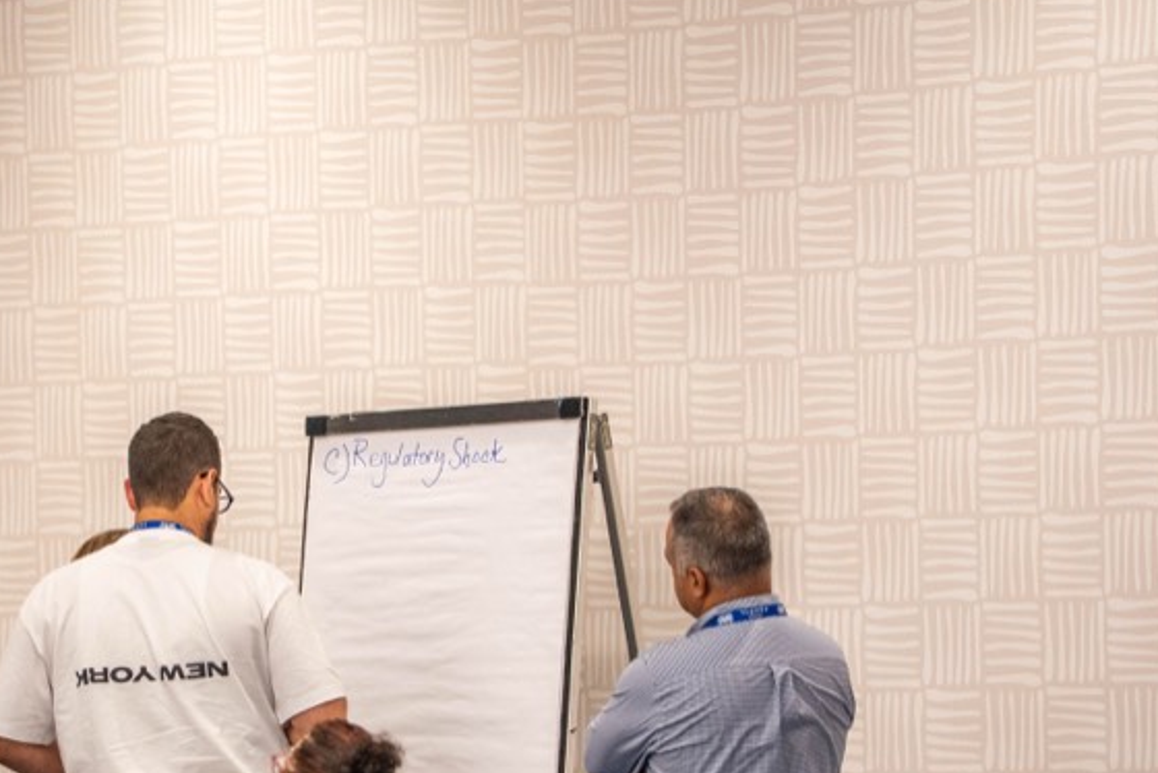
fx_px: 7756
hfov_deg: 8.5
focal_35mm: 241
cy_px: 578
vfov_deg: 5.7
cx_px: 378
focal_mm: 150
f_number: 2.8
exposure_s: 1/250
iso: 2500
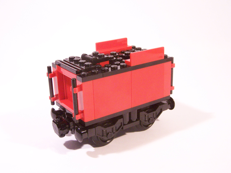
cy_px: 86
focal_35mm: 48
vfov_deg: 30.3
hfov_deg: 39.7
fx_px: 320
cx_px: 116
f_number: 3.2
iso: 400
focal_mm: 8
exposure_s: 1/30
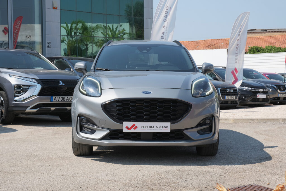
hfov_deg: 30.1
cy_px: 96
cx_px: 143
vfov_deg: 20.3
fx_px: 532
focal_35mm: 67
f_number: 9
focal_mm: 44.5
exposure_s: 1/200
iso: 160
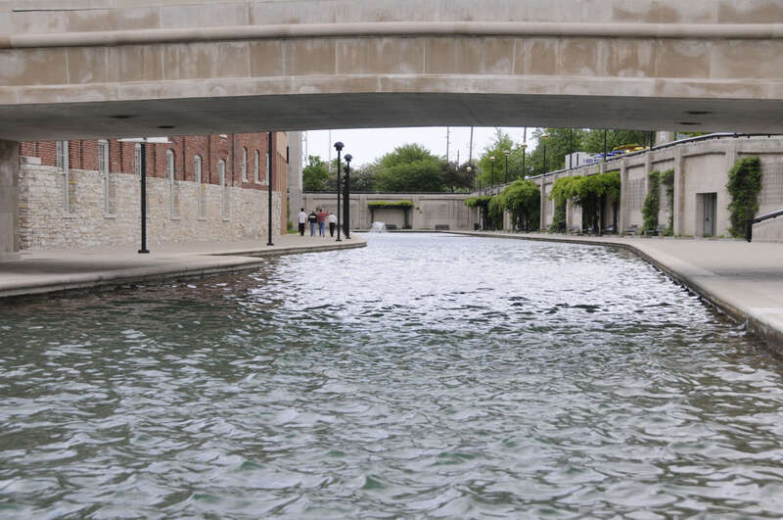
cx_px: 392
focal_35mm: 69
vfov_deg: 19.7
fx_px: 1499
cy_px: 260
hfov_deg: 29.3
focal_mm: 46
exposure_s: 1/60
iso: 200
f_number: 6.3
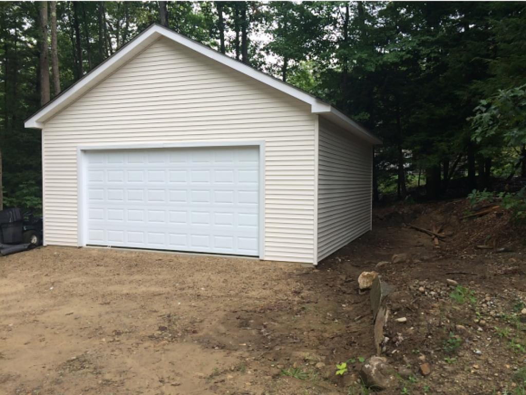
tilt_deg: -0.8
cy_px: 198
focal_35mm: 29
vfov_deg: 48.3
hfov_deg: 61.6
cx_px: 263
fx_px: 441
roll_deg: -0.4
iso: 32
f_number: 2.2
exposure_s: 1/315
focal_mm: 4.15
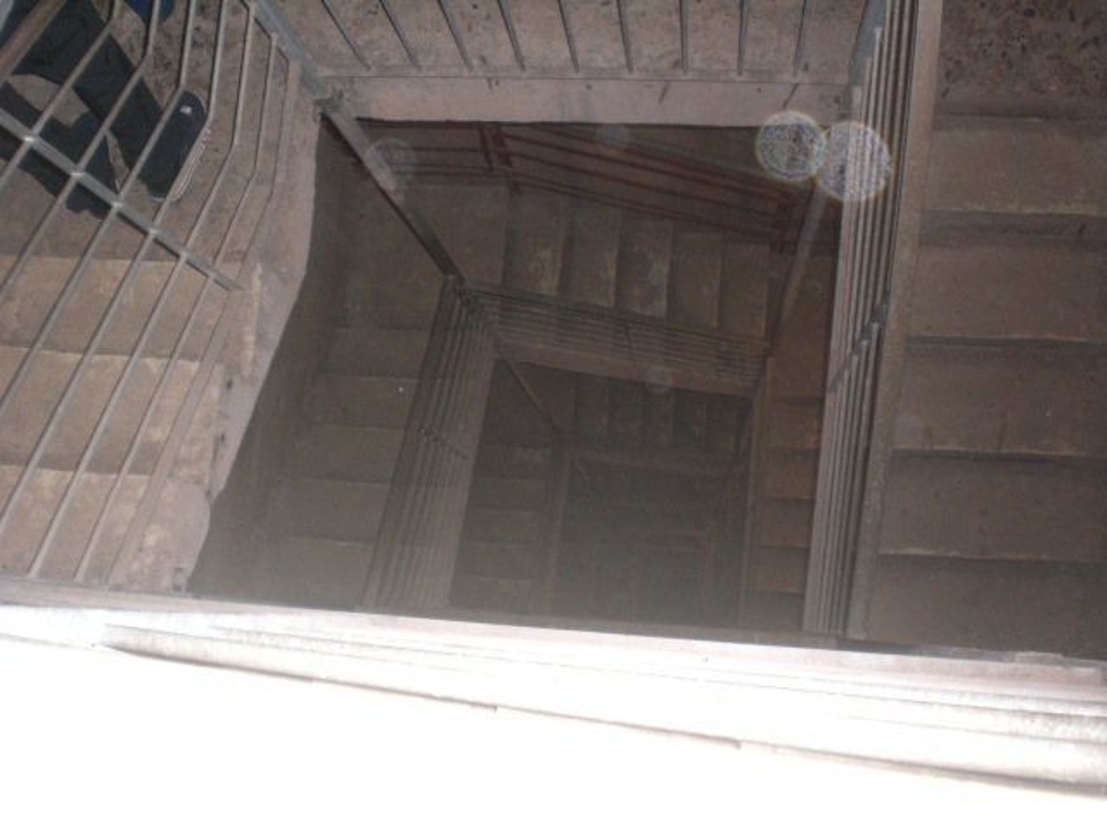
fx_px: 1215
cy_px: 416
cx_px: 554
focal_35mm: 38
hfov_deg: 49.0
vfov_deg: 37.7
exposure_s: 1/30
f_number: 3.1
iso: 200
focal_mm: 6.3
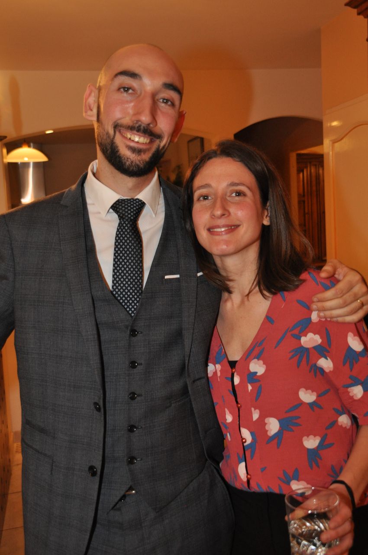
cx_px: 184
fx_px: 692
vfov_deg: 43.7
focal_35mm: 45
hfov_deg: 29.8
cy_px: 278
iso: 800
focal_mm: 30
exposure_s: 1/60
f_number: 4.2
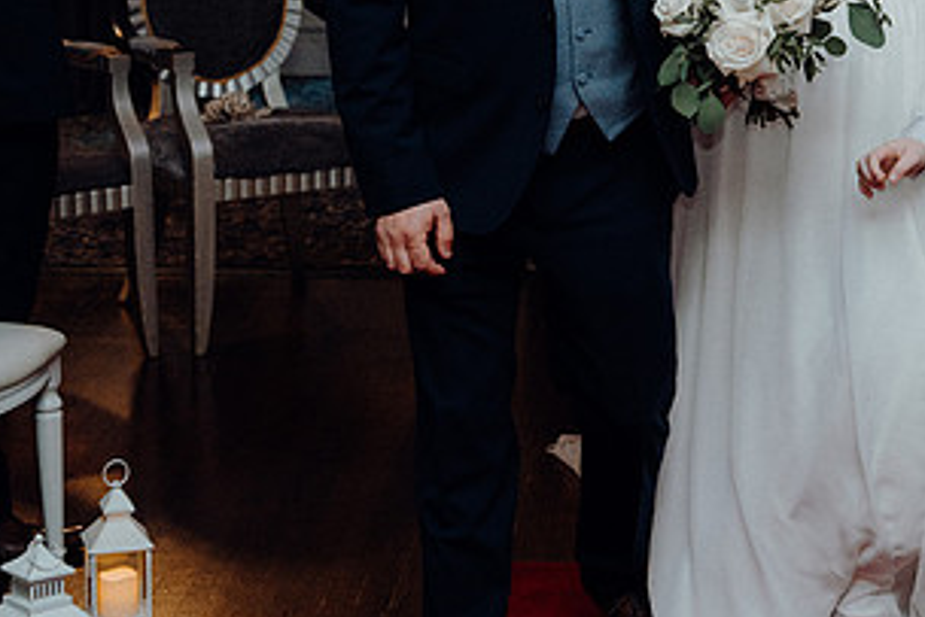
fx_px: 2750
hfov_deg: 18.8
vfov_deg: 12.7
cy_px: 41
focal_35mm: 107
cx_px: 785
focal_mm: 56
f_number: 3.5
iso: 2500
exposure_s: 1/160
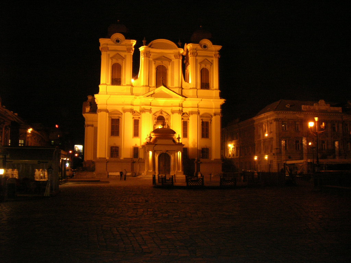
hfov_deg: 54.0
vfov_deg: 41.8
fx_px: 345
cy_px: 132
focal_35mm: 34
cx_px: 176
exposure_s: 1/5.8
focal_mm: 5.7
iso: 200
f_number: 2.9
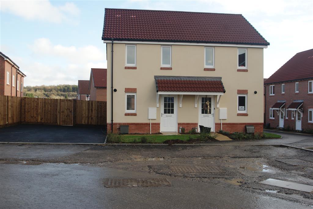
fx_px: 313
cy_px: 104
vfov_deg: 37.0
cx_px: 156
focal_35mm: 36
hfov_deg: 53.1
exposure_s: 1/80
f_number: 9
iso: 100
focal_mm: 24
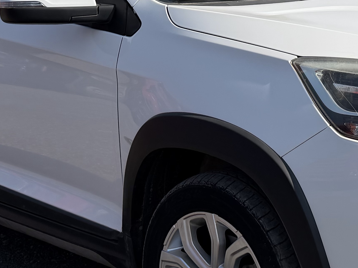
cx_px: 292
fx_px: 827
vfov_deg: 18.0
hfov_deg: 24.0
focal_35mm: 80
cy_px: 4
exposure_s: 1/5714
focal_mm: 6.76
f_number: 1.78
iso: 80
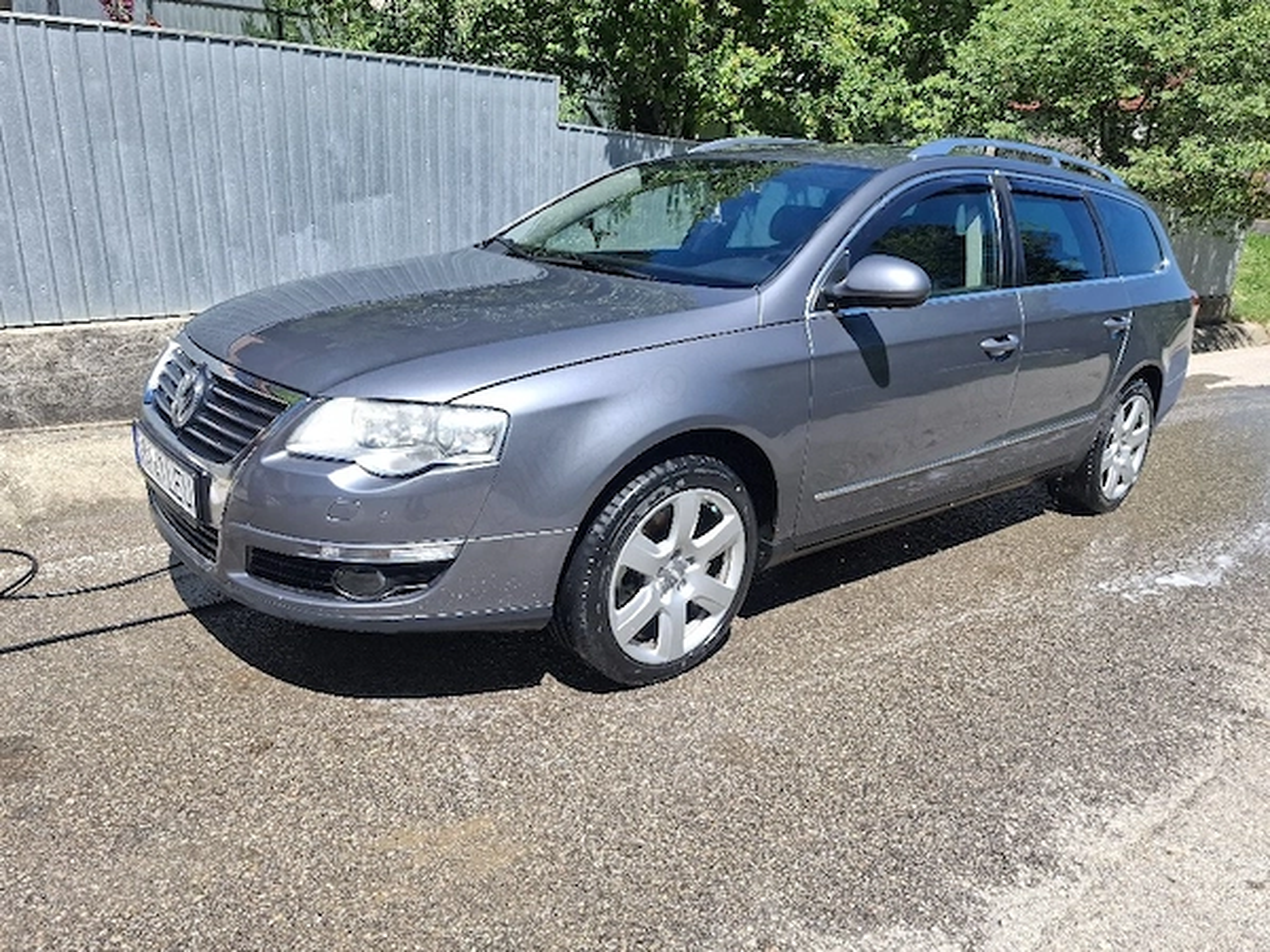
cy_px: 476
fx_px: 844
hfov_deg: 73.9
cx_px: 635
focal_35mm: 23
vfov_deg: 58.9
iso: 50
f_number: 1.8
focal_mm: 5.54
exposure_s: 1/714
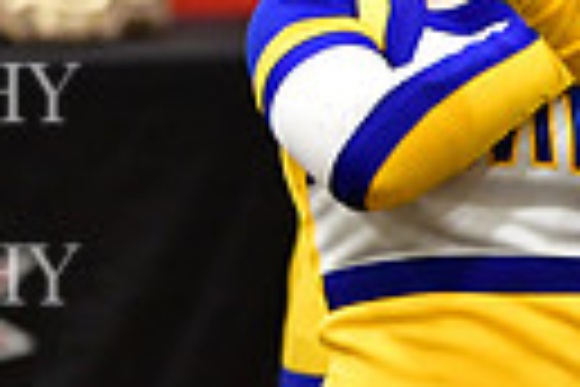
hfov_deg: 1.5
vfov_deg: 1.0
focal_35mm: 1344
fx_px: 21652
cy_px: 2
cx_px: -571
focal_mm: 200
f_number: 3.5
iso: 5000
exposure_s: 1/500
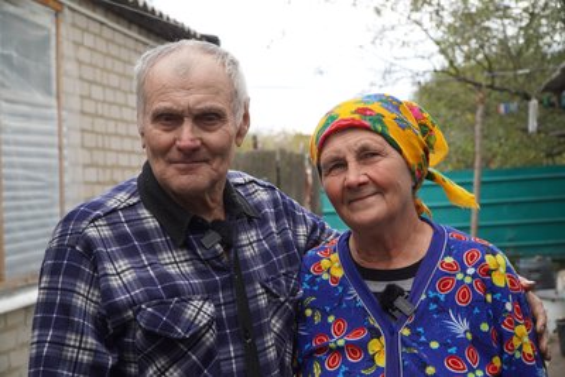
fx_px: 942
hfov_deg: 33.4
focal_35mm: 60
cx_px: 282
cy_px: 188
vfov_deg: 22.6
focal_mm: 40
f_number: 5.6
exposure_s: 1/160
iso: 200
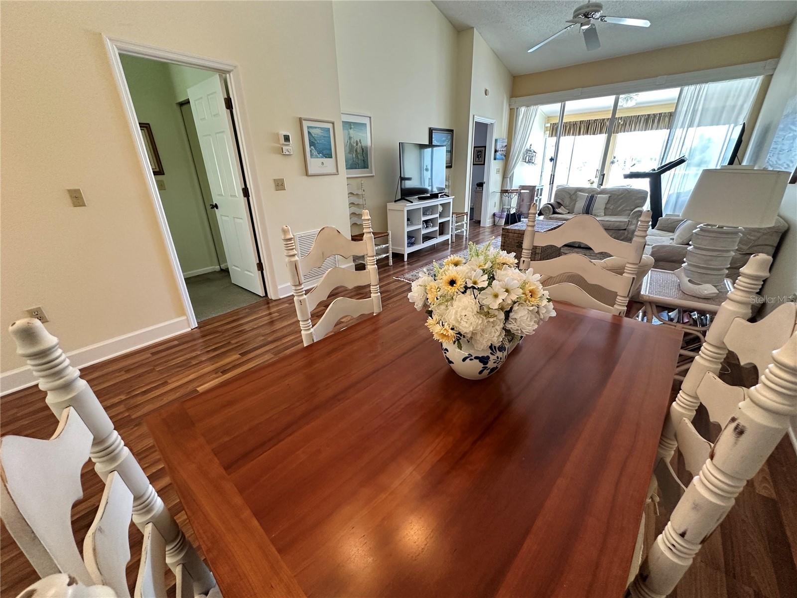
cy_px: 299
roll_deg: +1.4
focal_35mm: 14
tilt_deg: -21.7
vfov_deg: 85.7
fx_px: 322
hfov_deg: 102.1
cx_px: 398
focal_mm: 2.22
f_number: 2.2
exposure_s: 1/120
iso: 320
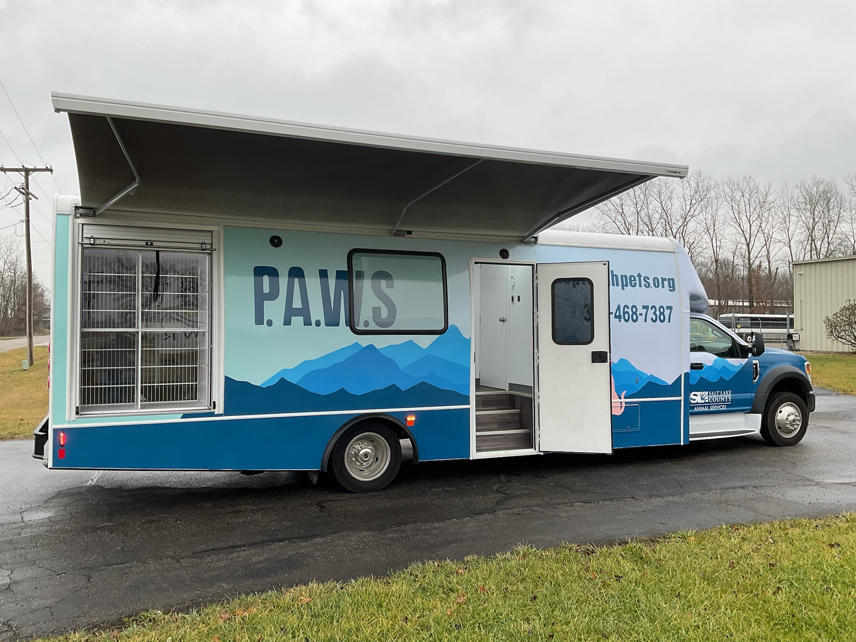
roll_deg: -0.5
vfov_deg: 48.2
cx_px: 428
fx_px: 717
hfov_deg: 61.7
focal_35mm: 29
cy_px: 321
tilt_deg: +0.4
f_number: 1.8
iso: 20
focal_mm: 3
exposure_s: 1/122
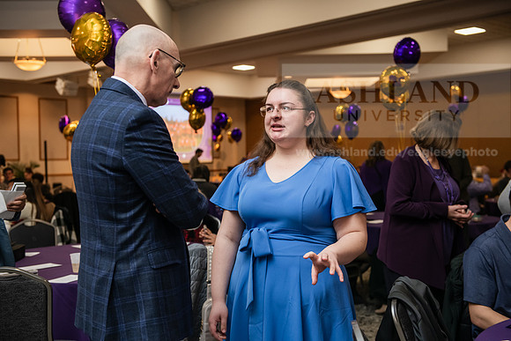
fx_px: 681
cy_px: 170
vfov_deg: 28.1
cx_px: 256
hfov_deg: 41.1
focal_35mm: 48
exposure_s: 1/200
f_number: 3.5
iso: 1600
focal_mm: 48
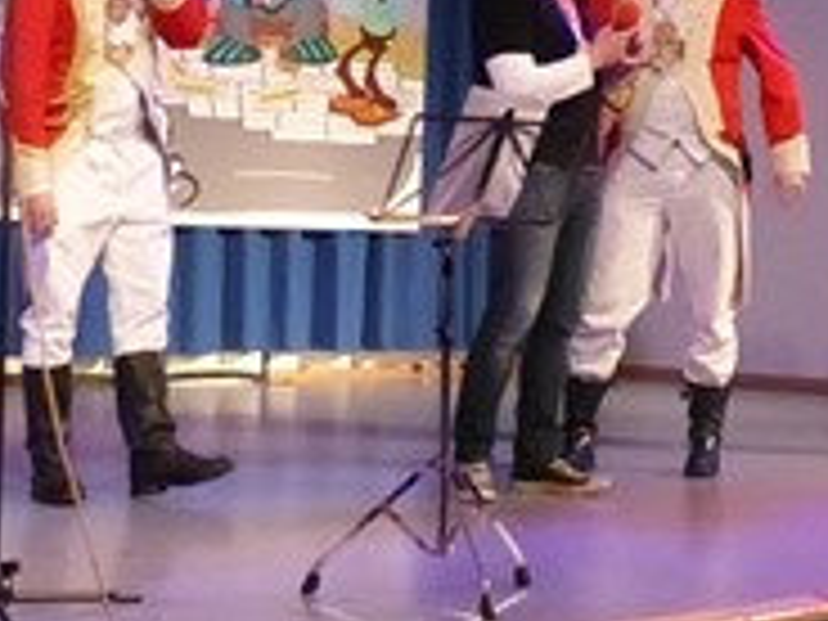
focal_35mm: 100
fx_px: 2392
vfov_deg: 14.7
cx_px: 540
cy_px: 79
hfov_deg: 19.6
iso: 1600
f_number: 4
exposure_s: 1/200
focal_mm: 5.5
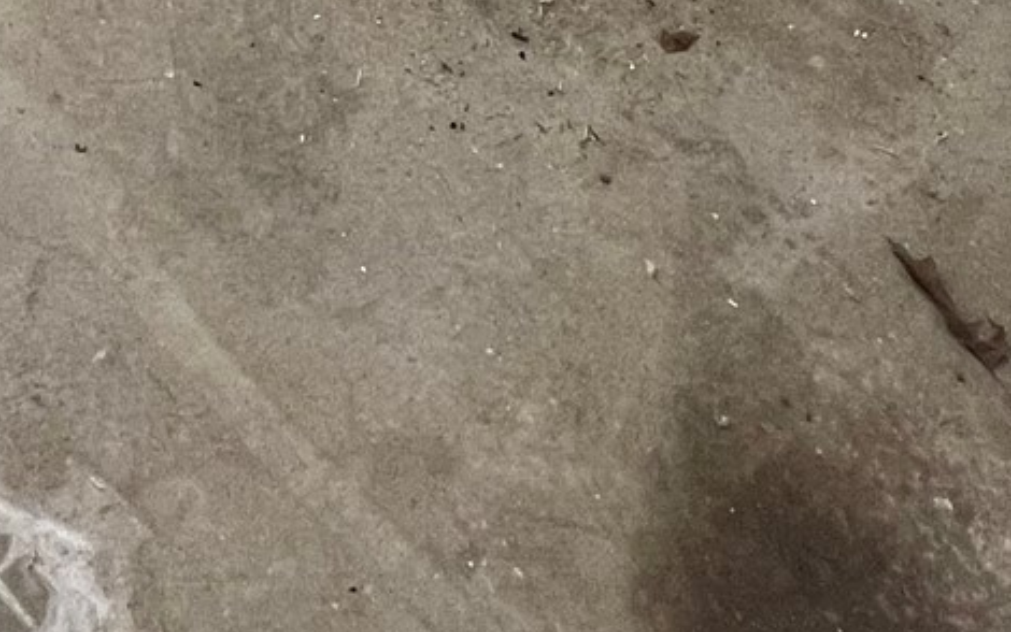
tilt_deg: -25.7
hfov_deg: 28.5
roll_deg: -2.7
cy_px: -903
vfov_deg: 14.2
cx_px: -271
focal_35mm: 60
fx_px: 1654
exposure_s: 1/120
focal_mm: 1.57
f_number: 1.8
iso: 100
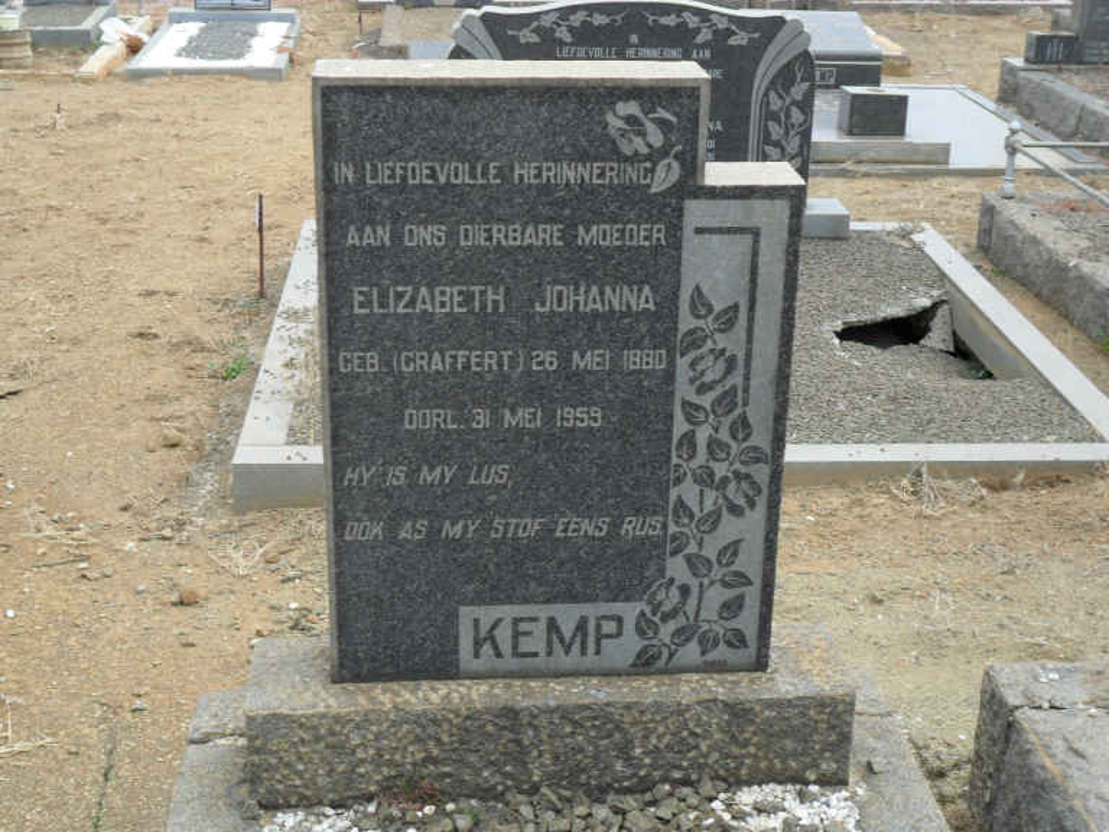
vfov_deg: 28.0
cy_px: 416
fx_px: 1666
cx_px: 554
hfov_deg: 36.8
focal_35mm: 52
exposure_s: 1/125
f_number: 5
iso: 100
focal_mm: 9.3
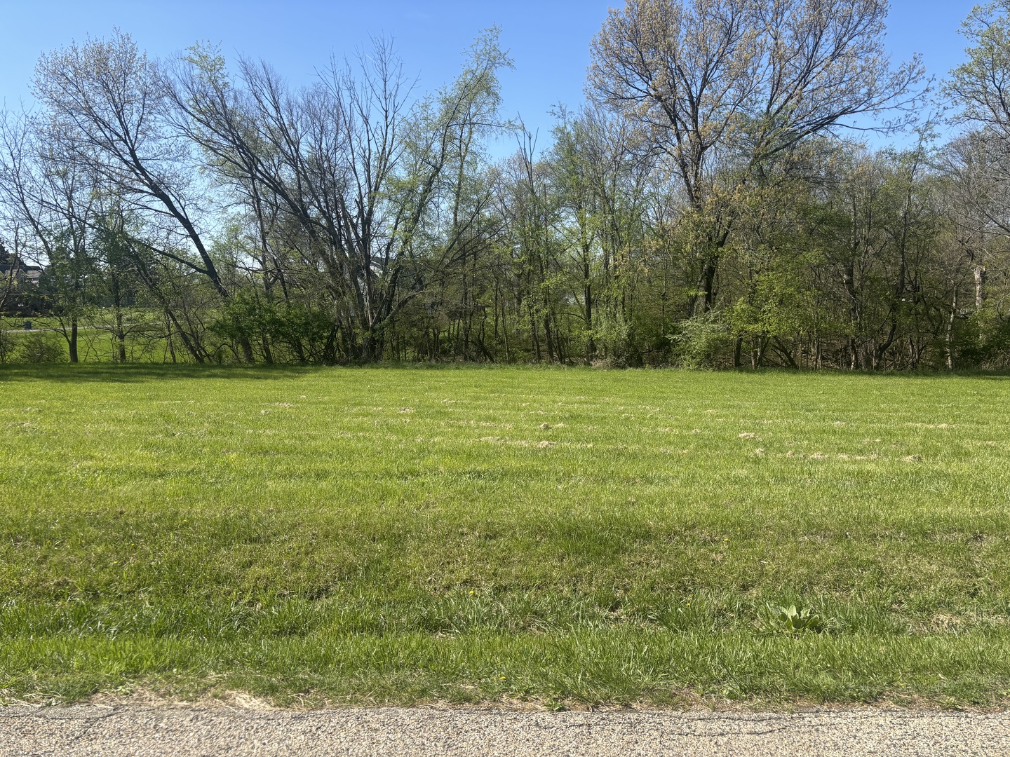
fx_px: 759
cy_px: 378
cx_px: 505
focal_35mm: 26
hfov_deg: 67.3
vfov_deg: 53.1
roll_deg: +2.4
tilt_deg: -5.2
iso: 50
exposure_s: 1/2342
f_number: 1.6
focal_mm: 5.96
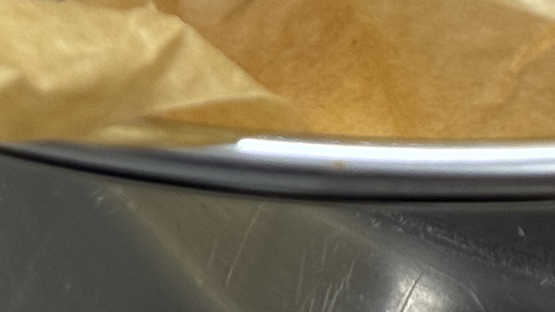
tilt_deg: -47.6
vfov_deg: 4.8
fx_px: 3531
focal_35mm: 240
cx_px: 311
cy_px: -606
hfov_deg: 9.0
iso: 80
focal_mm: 6.76
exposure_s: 1/100
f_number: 1.78
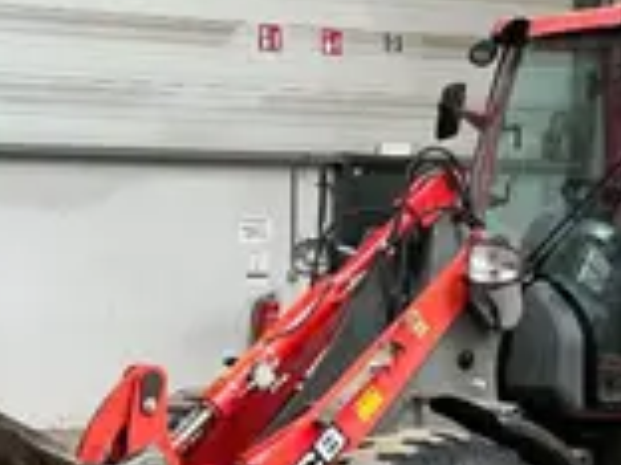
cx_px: 119
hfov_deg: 21.7
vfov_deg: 16.4
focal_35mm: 89
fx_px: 1597
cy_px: 413
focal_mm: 3
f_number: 1.8
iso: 64
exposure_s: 1/60
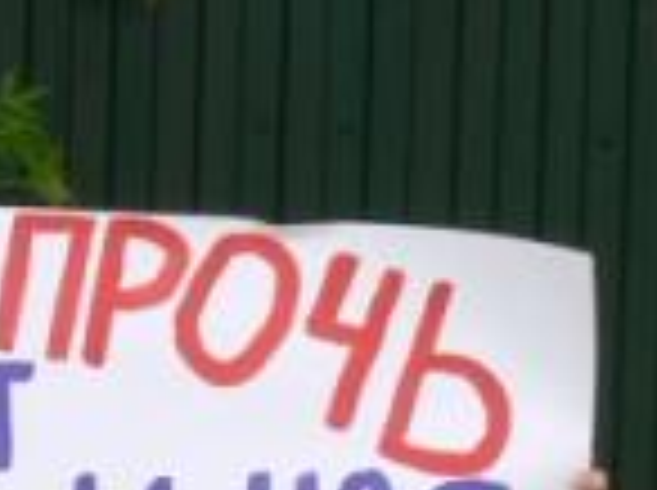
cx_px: -1174
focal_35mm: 295
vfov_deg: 5.0
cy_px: 423
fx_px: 5590
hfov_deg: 6.3
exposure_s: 1/125
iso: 80
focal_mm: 8.6
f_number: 5.6
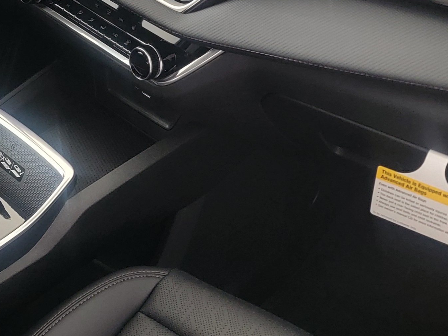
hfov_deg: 27.0
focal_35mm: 71
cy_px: 111
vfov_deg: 20.6
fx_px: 919
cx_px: 113
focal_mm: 6.7
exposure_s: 1/30
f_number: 1.8
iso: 640
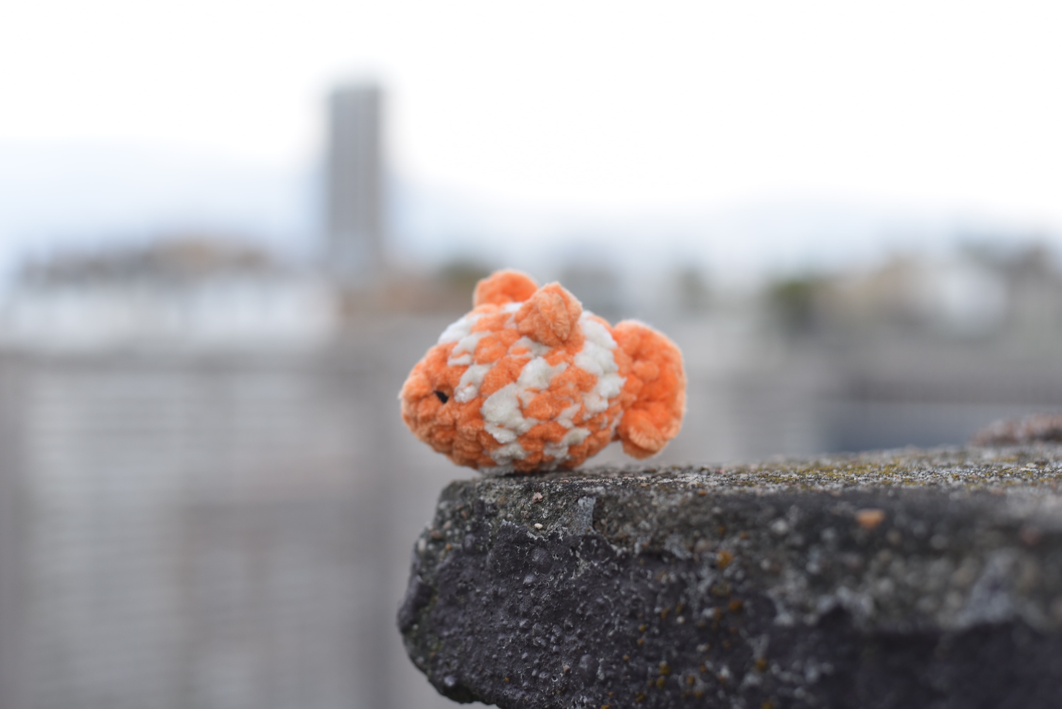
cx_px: 531
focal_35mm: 50
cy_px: 354
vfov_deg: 27.0
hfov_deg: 39.6
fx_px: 1475
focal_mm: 50
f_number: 4
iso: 500
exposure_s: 1/60
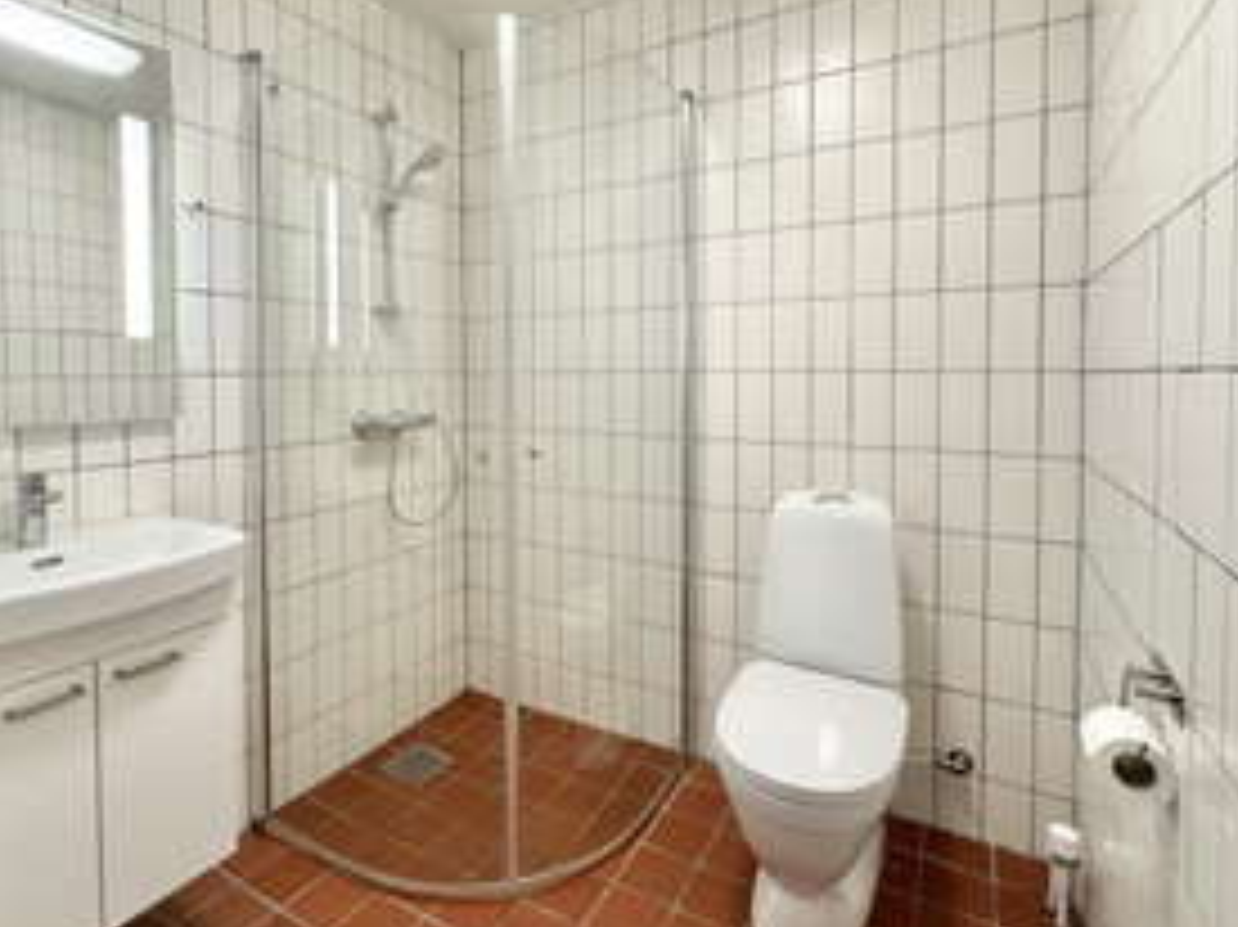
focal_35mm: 19
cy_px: 392
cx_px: 542
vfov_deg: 68.2
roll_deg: +0.4
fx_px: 679
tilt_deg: -1.8
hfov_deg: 84.3
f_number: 2.2
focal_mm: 2.22
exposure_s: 1/100
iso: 125
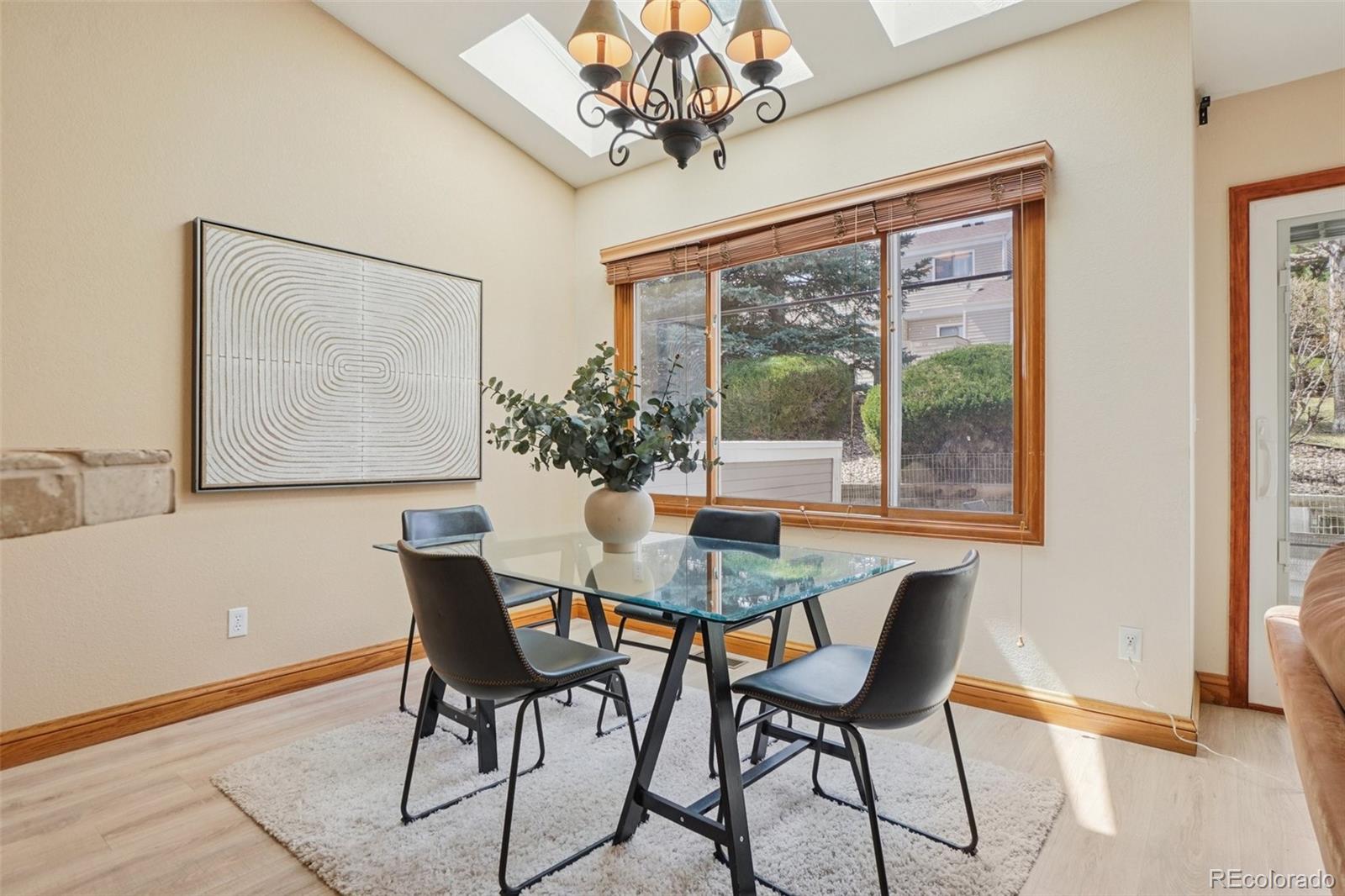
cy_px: 448
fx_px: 672
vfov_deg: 67.4
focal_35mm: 18
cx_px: 672
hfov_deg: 90.0
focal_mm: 12
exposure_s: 1/30
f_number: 8
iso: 160
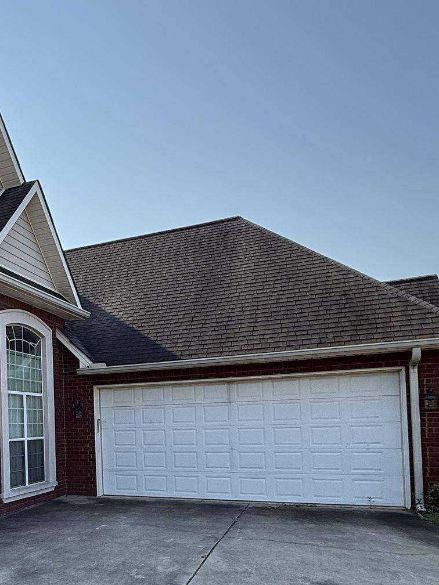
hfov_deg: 40.3
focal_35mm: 32
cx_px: 32
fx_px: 541
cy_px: 422
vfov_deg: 54.7
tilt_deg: +1.3
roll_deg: +1.2
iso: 64
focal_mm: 2.22
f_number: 2.2
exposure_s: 1/853
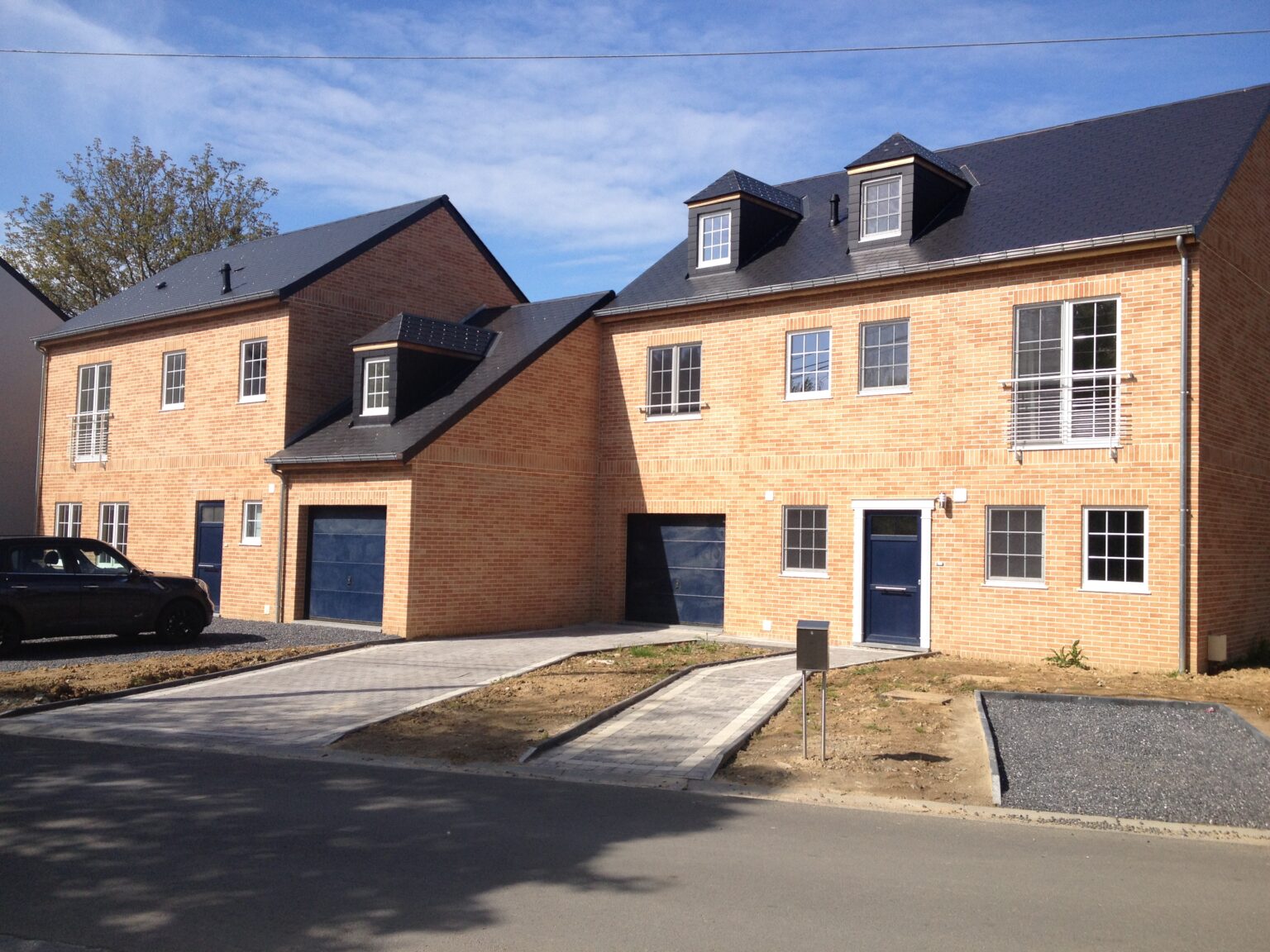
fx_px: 1284
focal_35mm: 35
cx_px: 635
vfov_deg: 40.7
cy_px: 476
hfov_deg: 52.6
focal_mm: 4.28
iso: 50
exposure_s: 1/1453
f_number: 2.4
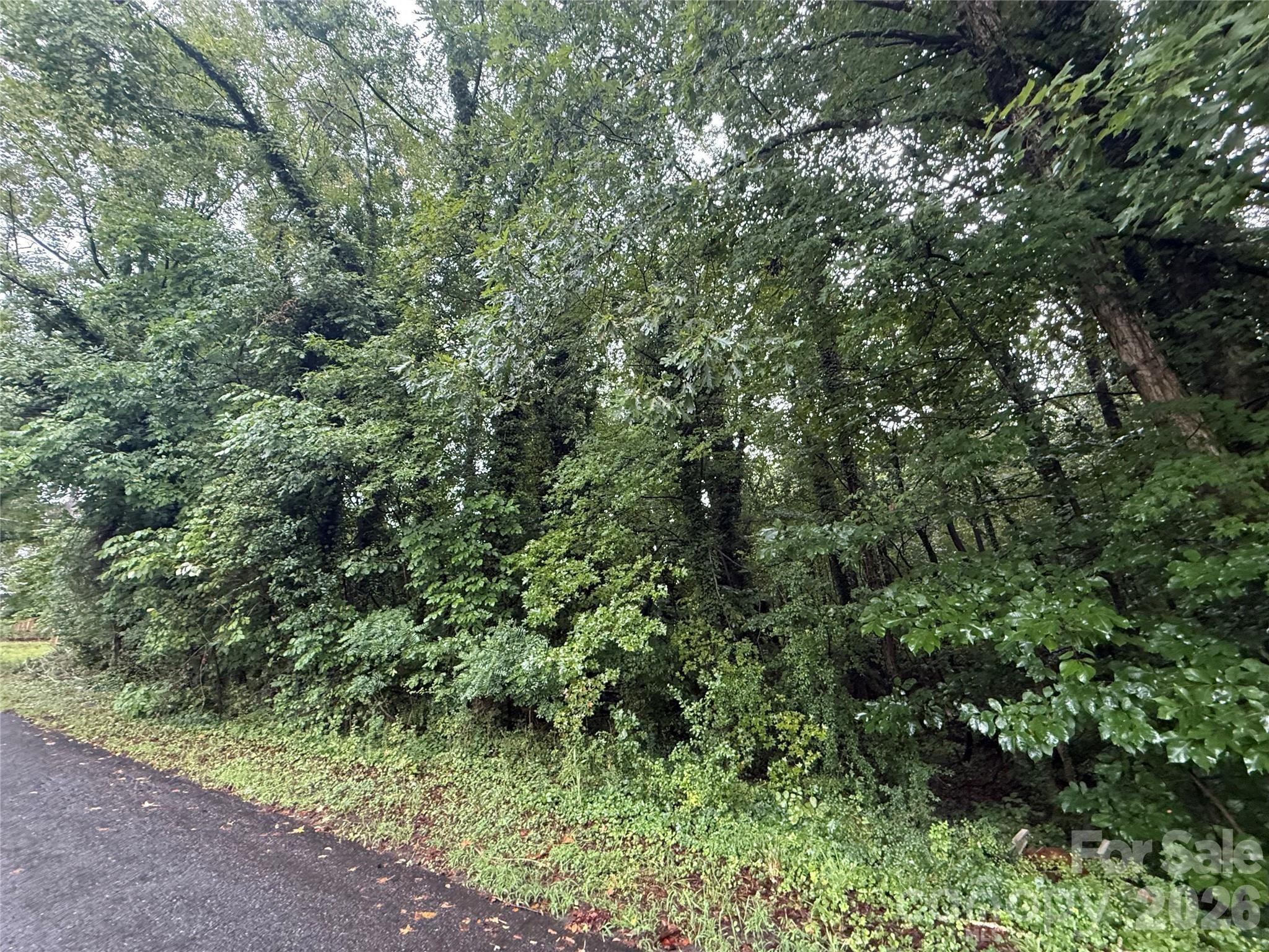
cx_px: 634
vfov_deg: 85.7
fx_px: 513
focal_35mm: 14
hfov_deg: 102.1
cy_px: 476
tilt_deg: +16.8
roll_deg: +5.4
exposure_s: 1/86
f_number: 2.2
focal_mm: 2.22
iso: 320
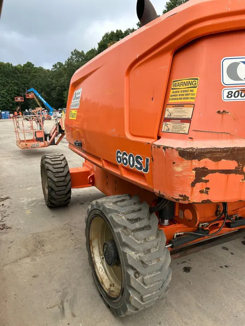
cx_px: 122
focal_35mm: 26
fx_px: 245
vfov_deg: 67.3
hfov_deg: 53.1
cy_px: 163
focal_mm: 5.7
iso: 50
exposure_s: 1/1838
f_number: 1.5
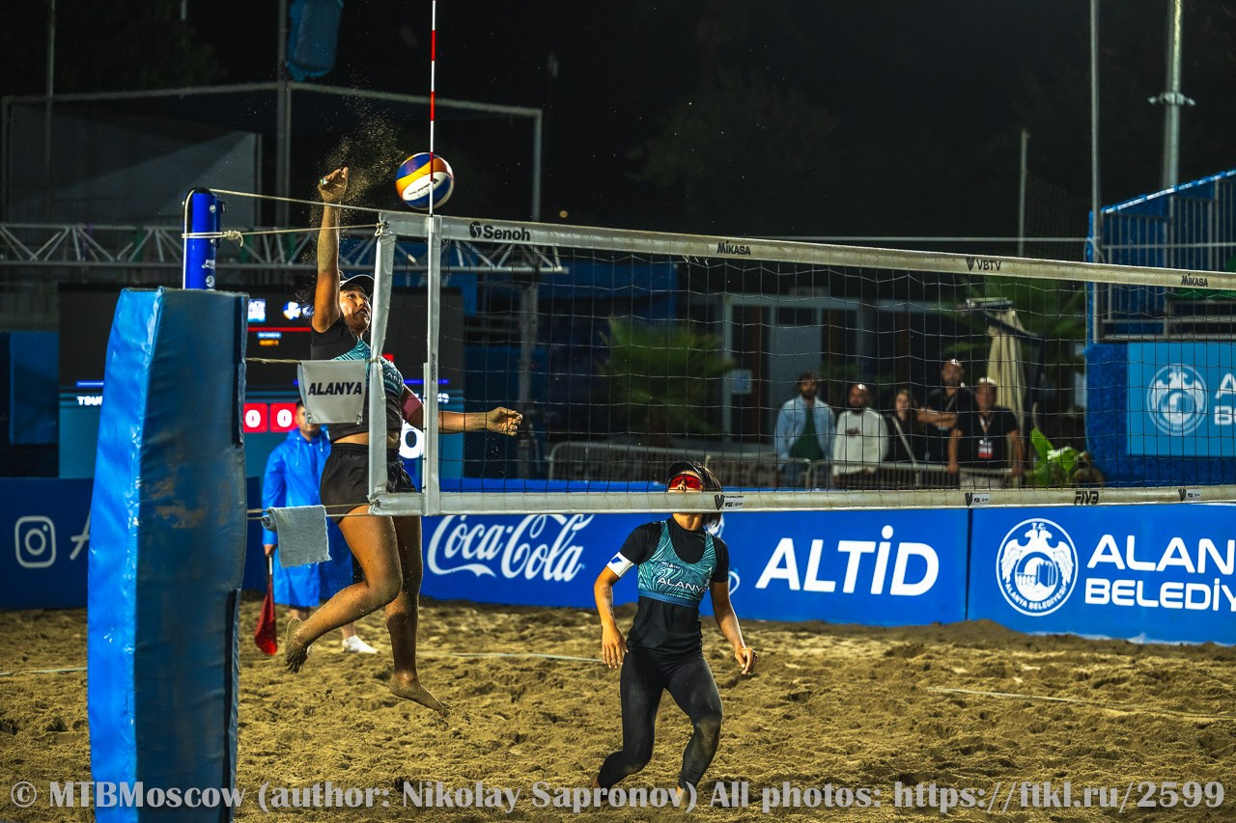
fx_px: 3604
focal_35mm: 105
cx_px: 618
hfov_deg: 19.5
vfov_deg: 13.0
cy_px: 412
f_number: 3.5
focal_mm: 105
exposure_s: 1/1250
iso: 1250
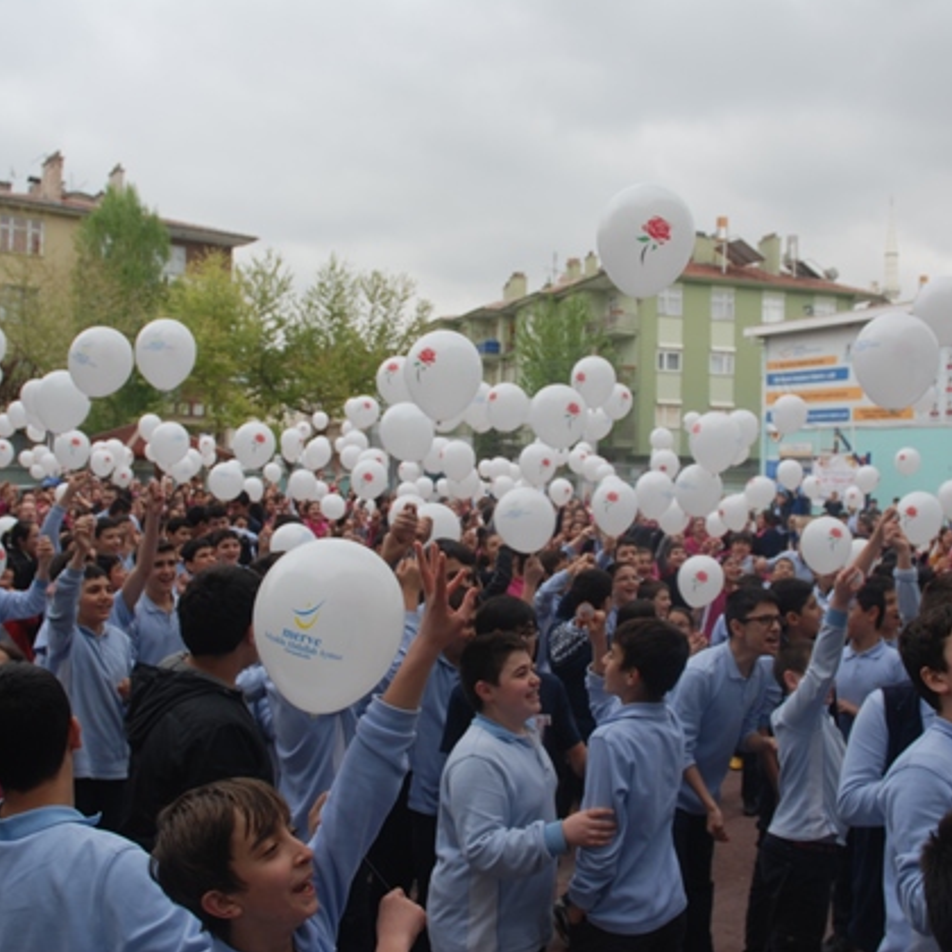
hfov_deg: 47.2
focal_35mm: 35
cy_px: 474
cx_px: 503
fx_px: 1089
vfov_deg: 47.2
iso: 100
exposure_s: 1/160
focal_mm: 18
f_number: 6.3
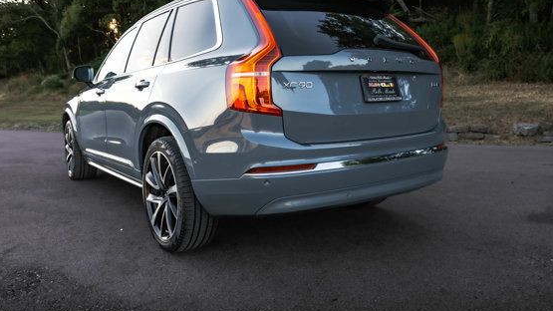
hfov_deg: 66.1
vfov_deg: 40.0
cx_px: 267
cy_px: 122
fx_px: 425
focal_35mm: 29
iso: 800
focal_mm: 24
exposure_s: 1/400
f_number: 7.1
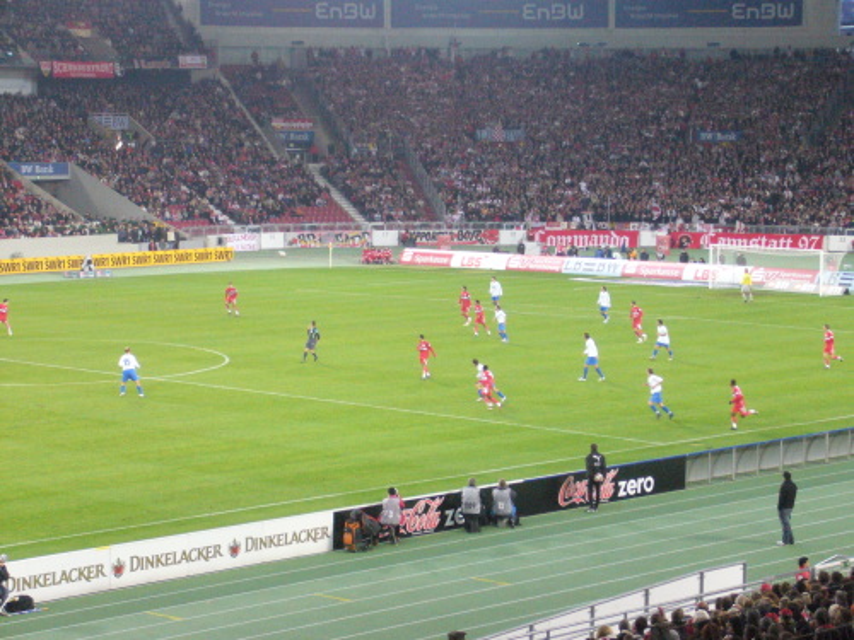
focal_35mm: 105
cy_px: 320
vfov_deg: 14.1
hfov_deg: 18.7
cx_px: 427
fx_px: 2590
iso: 400
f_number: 5
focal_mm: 17.4
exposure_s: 1/60
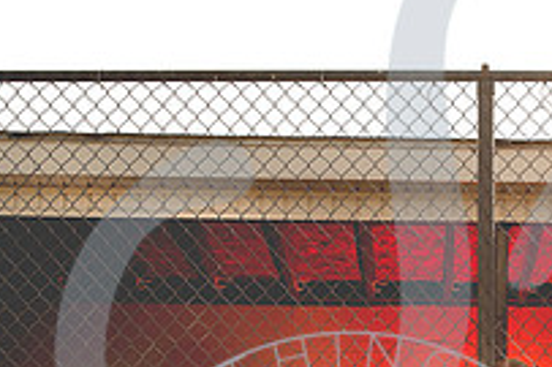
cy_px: 382
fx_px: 1532
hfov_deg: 20.1
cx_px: 487
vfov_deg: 13.4
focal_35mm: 100
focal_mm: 35
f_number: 7.1
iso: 250
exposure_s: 1/500
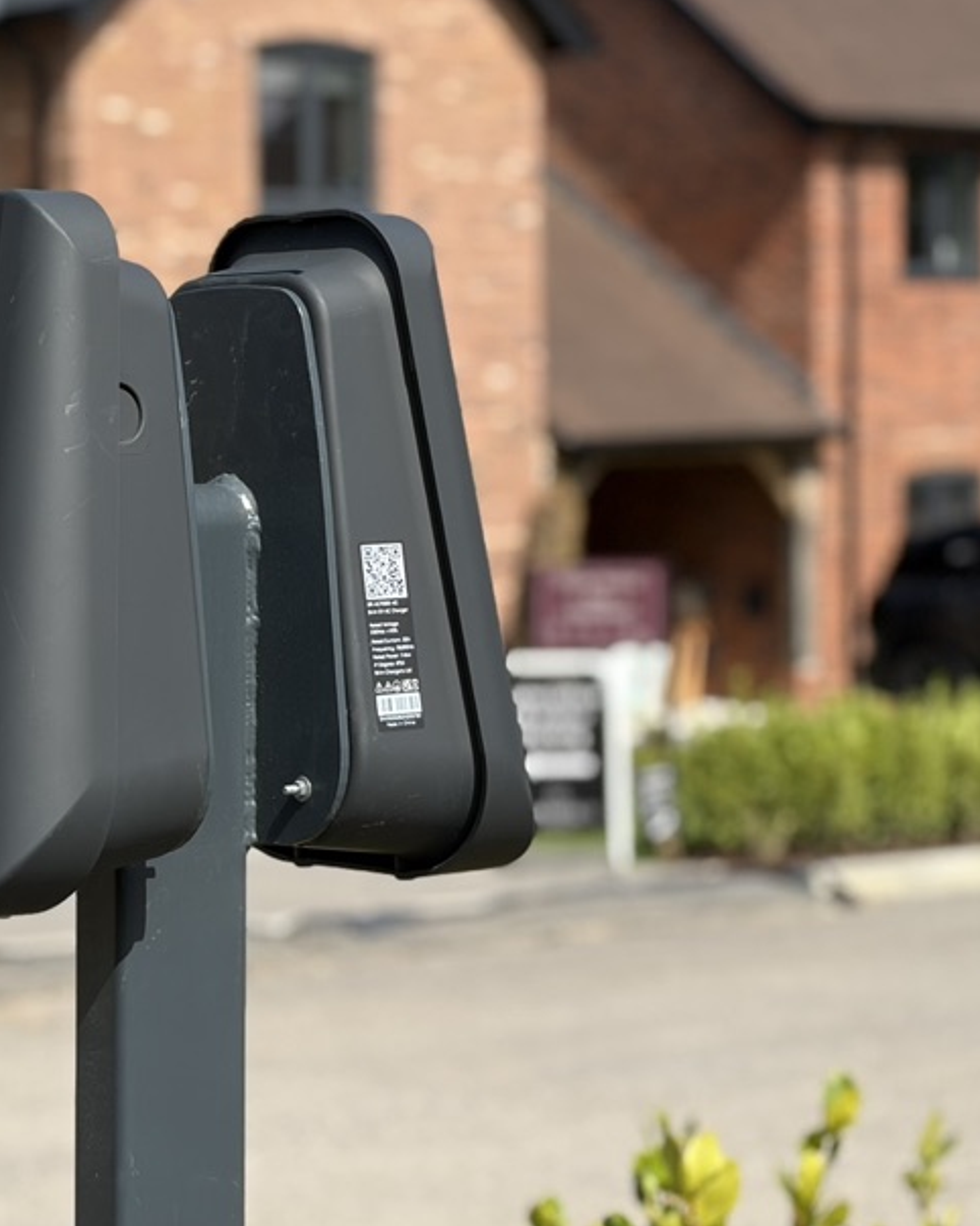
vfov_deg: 19.0
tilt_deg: -2.8
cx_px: 102
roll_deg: +0.9
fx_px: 3664
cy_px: 584
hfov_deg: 15.1
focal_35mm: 101
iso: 32
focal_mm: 5.96
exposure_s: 1/3125
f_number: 1.6
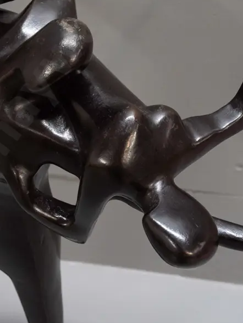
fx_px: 683
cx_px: 70
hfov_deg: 20.1
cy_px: 46
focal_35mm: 73
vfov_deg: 26.0
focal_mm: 21
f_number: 5.6
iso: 3200
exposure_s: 1/125
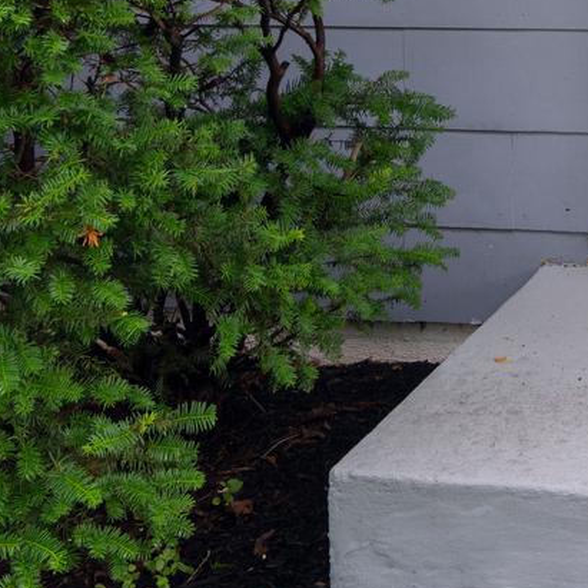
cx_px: 701
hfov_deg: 22.2
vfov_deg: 22.0
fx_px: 1384
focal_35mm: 72
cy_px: -132
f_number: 7.1
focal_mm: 17
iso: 320
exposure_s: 1/20
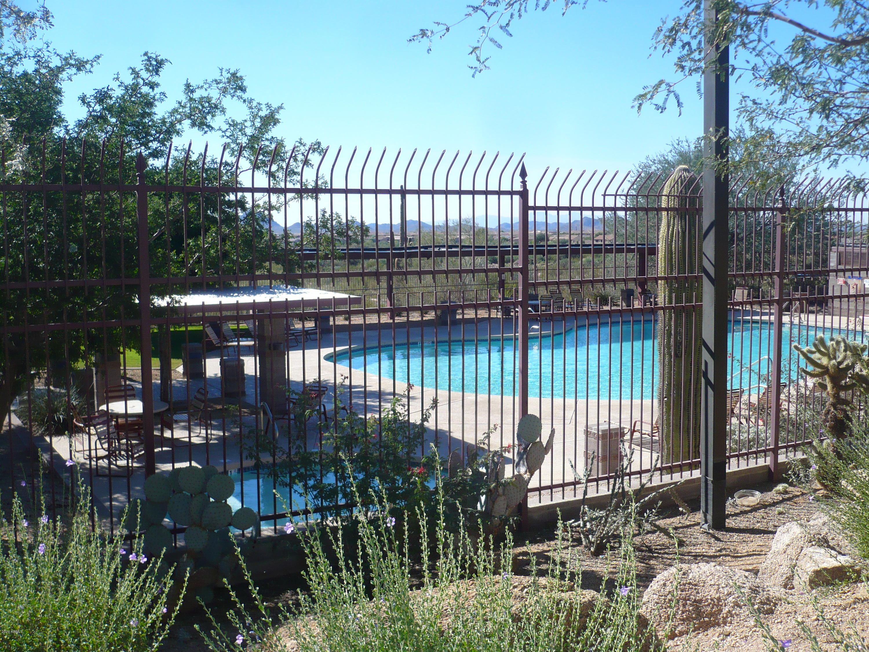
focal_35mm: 40
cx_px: 434
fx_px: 1004
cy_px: 326
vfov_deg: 36.0
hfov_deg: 46.8
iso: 100
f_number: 3
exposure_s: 1/1000
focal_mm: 6.6
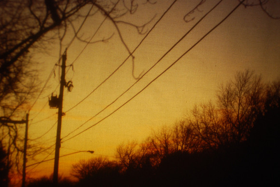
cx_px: 140
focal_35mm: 78
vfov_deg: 17.5
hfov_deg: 26.0
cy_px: 94
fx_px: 607
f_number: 5.6
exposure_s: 1/125
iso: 400
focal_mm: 52
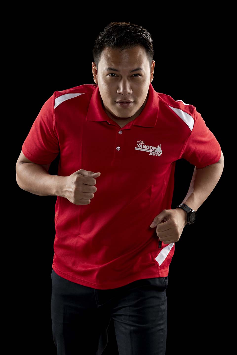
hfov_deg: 13.0
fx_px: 1037
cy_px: 178
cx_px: 118
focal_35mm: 105
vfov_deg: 19.5
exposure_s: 1/160
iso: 100
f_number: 7.1
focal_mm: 105
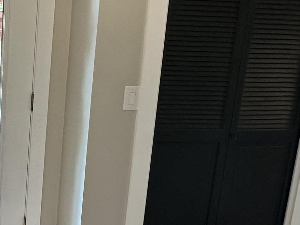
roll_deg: -2.3
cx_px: -15
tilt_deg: -10.3
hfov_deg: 34.5
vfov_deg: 29.6
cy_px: 95
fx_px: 425
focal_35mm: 49
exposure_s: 1/120
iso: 160
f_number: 2.2
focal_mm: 2.22
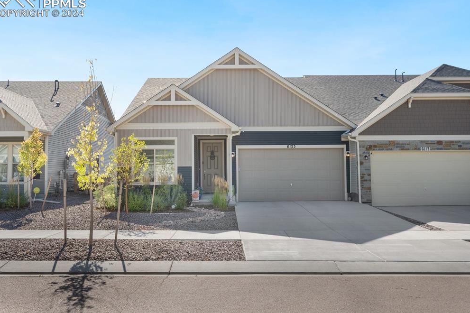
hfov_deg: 60.3
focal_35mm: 31
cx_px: 234
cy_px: 152
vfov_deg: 42.3
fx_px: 405
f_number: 6.3
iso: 100
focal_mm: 30
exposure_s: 1/160
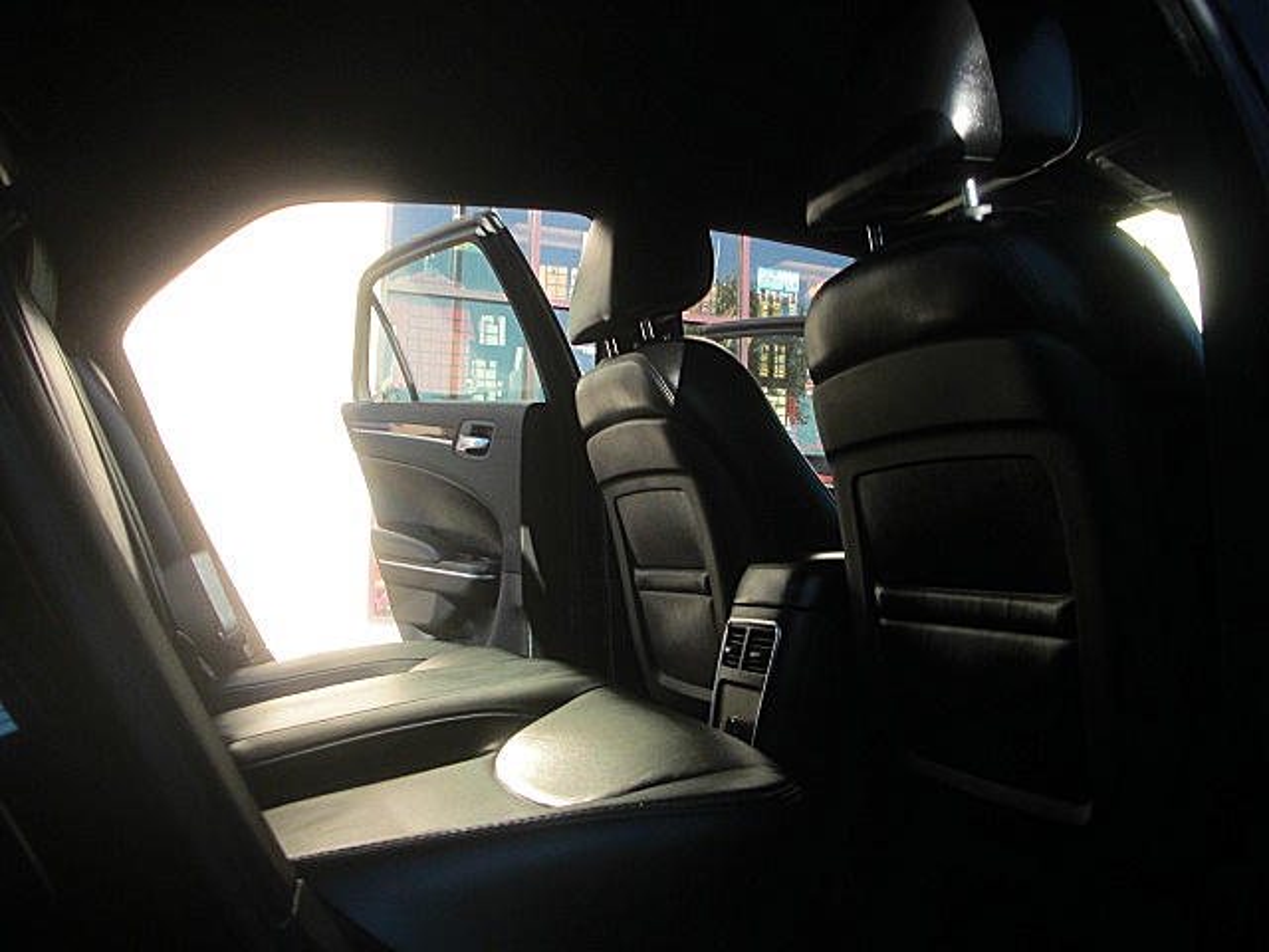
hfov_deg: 51.4
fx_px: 1320
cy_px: 476
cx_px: 634
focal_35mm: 36
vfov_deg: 39.7
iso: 50
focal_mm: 6.3
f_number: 2.8
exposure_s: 1/200
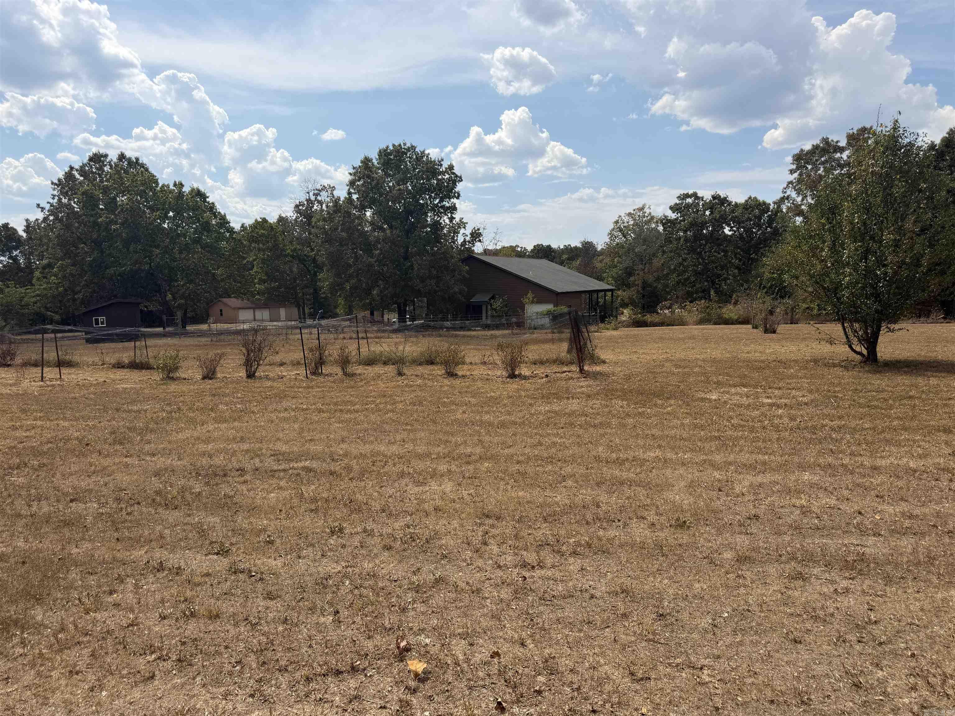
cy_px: 358
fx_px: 662
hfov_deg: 71.6
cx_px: 478
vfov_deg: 56.8
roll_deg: +1.2
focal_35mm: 24
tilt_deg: -5.5
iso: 80
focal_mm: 6.76
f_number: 1.78
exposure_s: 1/7353
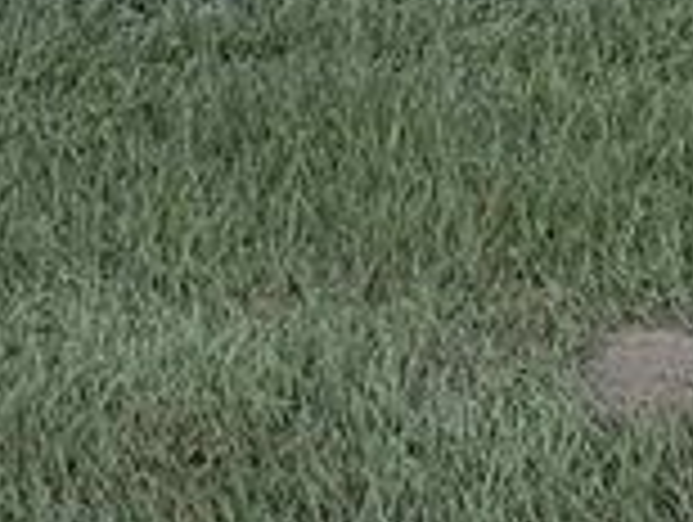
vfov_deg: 12.6
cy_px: -720
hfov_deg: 20.1
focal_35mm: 93
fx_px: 1865
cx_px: 765
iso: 50
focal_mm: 2.22
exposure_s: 1/502
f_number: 2.2
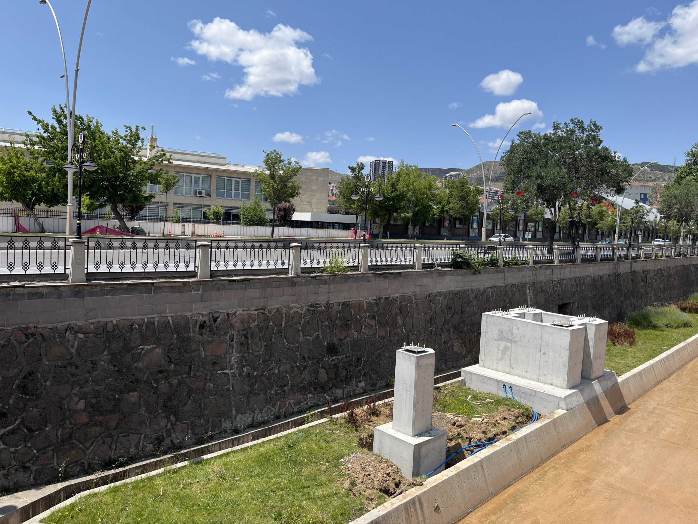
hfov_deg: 67.3
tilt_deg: -2.9
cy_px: 262
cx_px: 349
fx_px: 524
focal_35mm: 26
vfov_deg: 53.1
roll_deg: -3.1
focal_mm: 5.1
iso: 50
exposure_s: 1/3521
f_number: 1.6
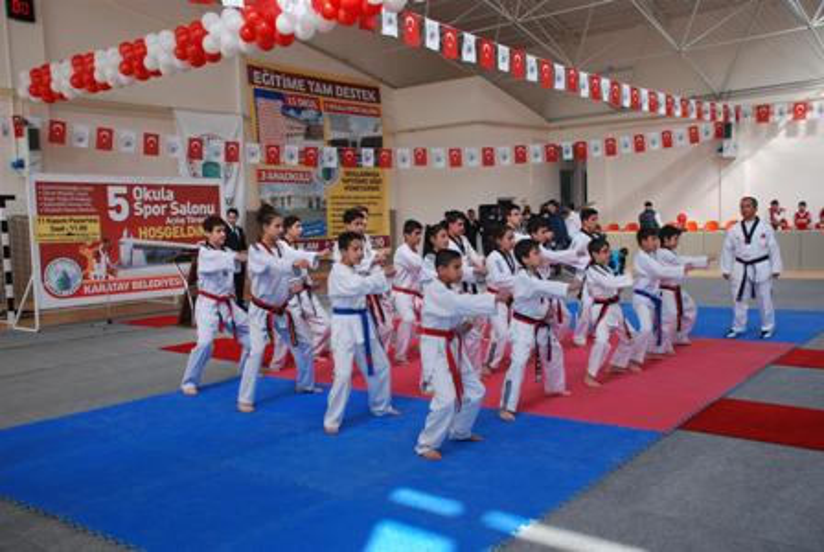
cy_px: 276
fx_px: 756
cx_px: 412
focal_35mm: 33
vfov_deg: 40.1
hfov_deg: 57.2
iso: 320
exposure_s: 1/80
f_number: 4.5
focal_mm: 22
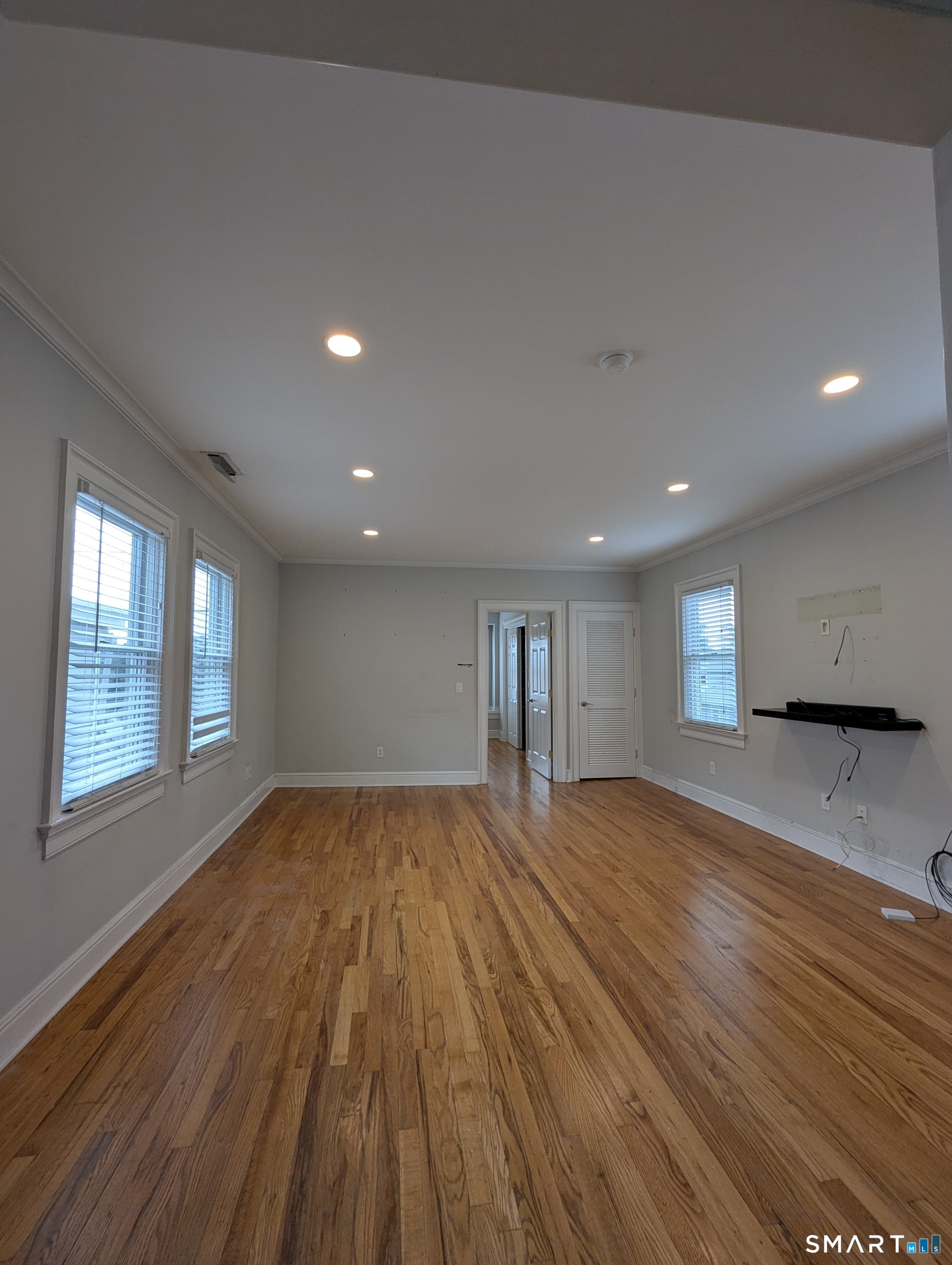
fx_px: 475
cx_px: 476
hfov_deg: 90.1
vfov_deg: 106.1
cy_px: 632
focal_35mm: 13
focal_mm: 1.95
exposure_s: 1/42.5
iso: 54
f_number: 2.2
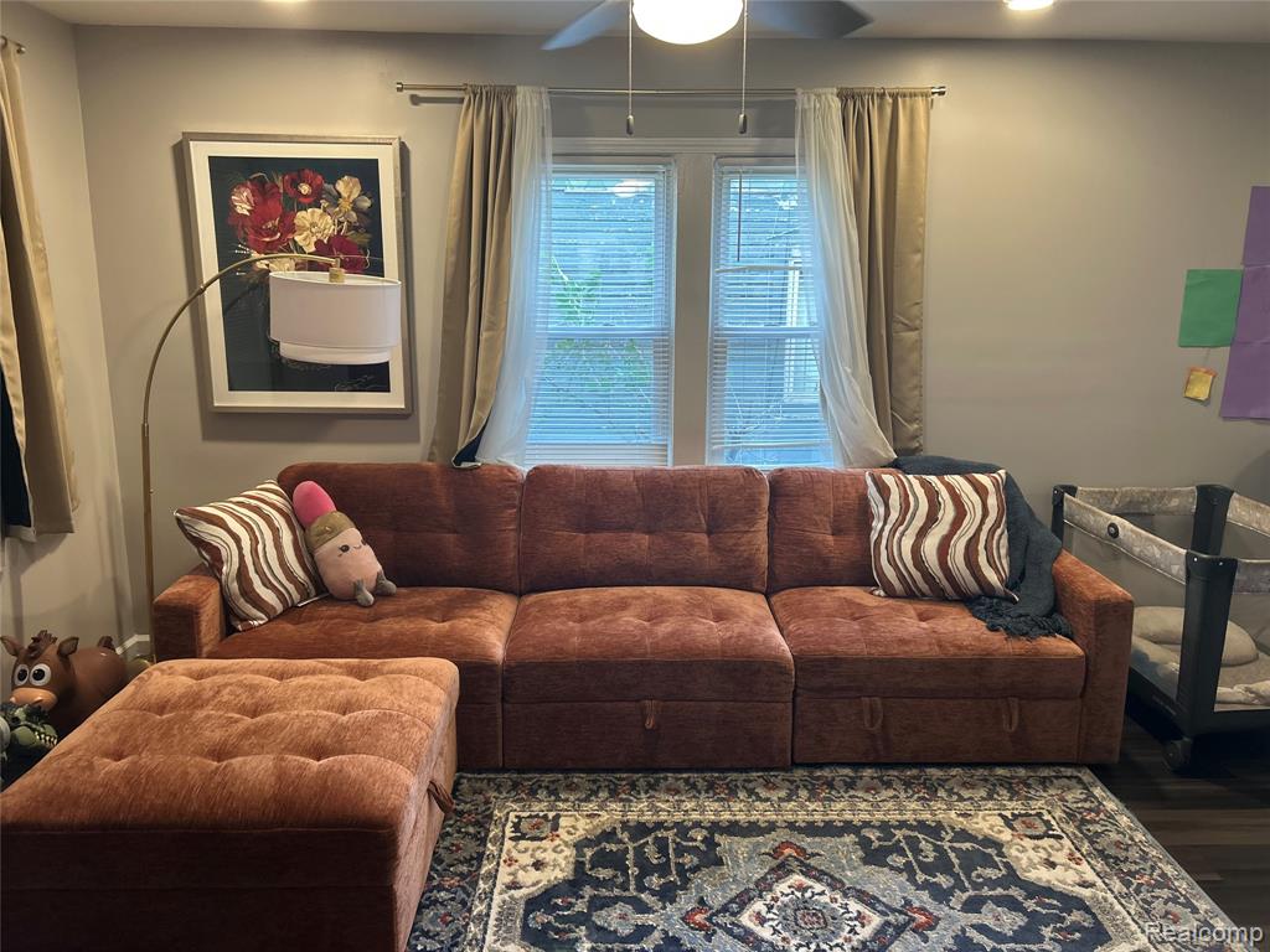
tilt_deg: -10.3
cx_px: 635
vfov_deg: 53.1
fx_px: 954
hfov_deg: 67.3
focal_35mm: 26
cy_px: 476
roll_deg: +0.9
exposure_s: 1/60
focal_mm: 5.7
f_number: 1.5
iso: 100
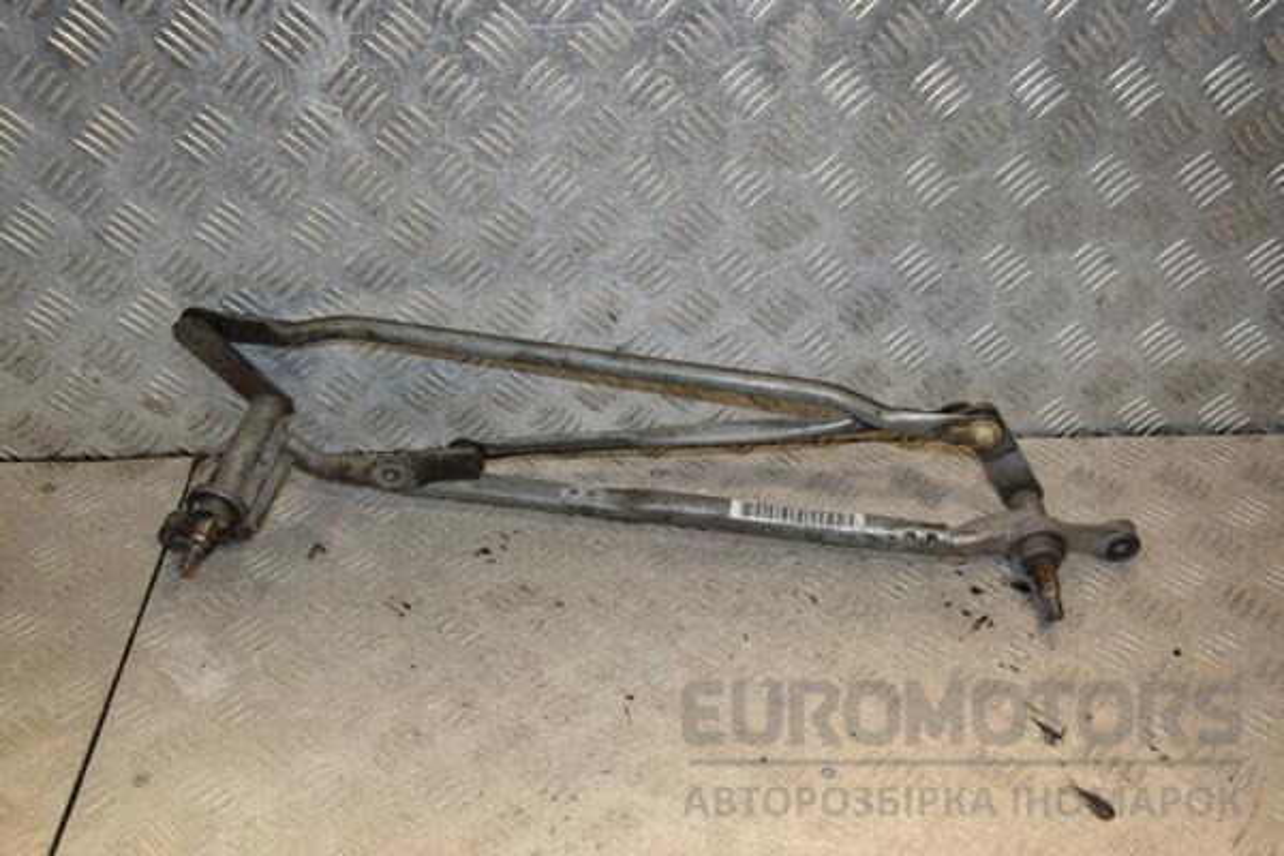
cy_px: 428
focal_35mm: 39
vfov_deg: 34.2
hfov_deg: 49.6
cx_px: 642
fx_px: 1391
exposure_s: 1/200
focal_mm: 26
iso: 800
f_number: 6.3
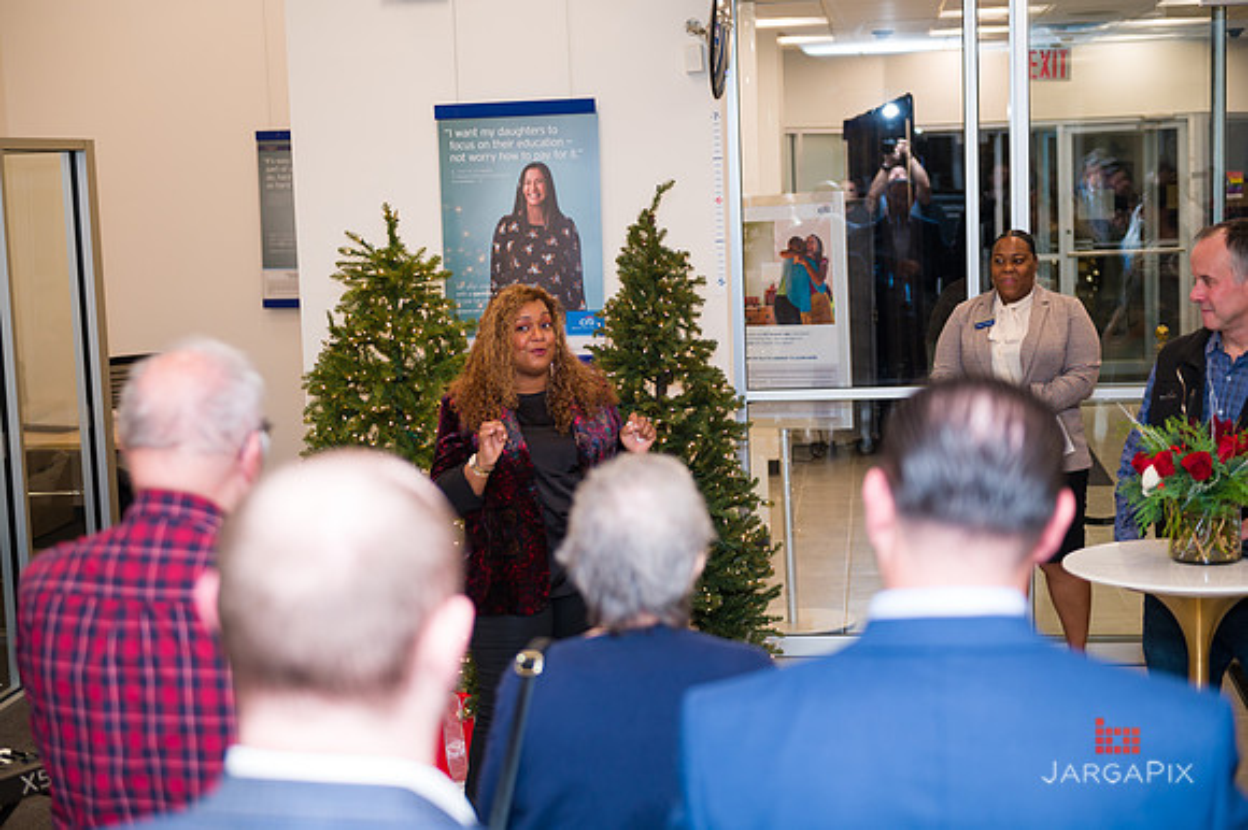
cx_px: 624
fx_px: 2009
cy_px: 415
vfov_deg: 23.4
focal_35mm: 58
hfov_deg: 34.5
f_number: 3.2
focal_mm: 58
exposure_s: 1/200
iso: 400
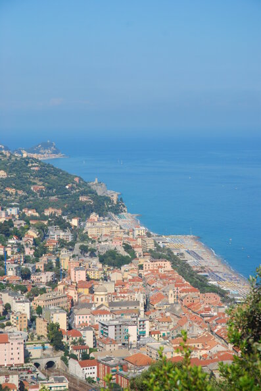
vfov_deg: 19.4
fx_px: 1140
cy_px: 196
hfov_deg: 13.1
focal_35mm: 105
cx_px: 130
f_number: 8
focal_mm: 70
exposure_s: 1/750
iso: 200
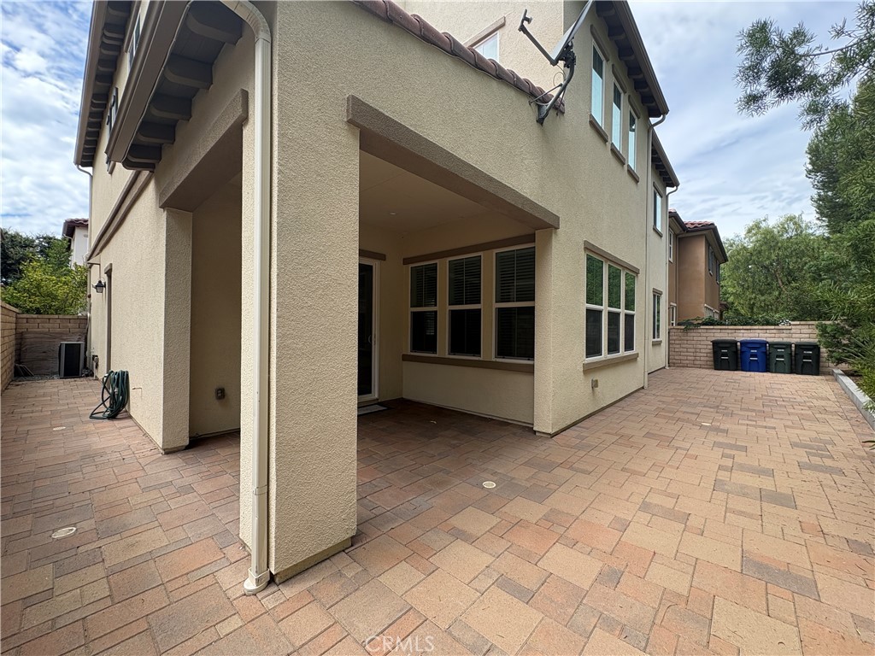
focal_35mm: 14
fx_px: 354
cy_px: 328
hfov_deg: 102.1
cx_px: 438
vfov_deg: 85.7
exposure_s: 1/418
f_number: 2.2
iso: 40
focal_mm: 2.22
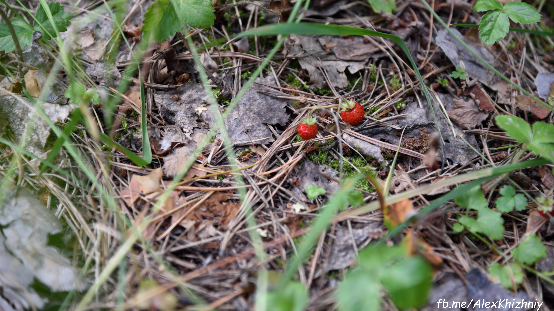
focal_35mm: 126
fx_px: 1851
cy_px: 135
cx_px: 277
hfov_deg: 17.0
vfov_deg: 9.6
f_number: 4
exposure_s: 1/100
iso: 200
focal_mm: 120
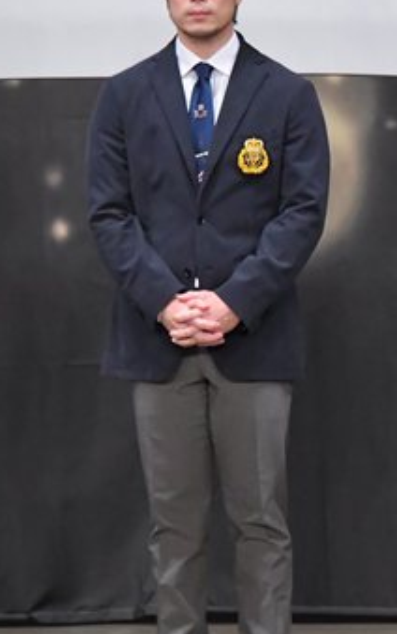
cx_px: 404
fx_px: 8133
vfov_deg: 4.5
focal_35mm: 470
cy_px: 324
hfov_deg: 2.8
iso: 5000
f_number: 5.6
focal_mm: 135
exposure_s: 1/400
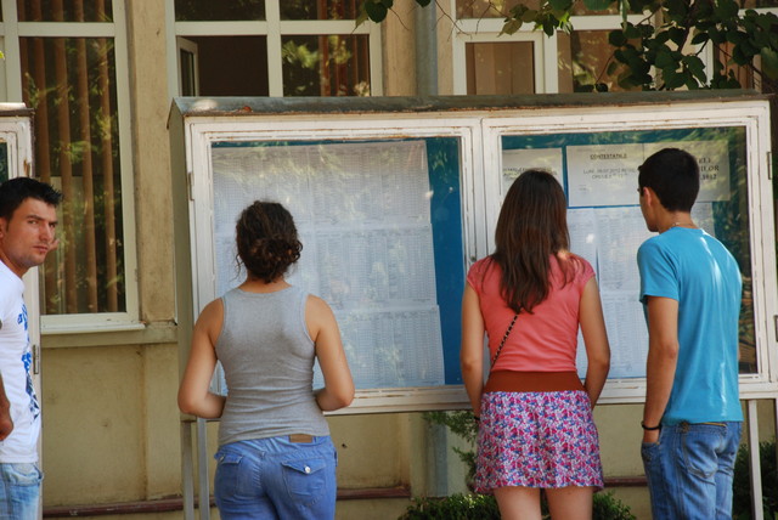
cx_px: 389
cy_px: 260
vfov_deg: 8.2
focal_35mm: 168
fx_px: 3634
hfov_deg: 12.2
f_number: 6.3
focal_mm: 112
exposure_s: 1/160
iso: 500
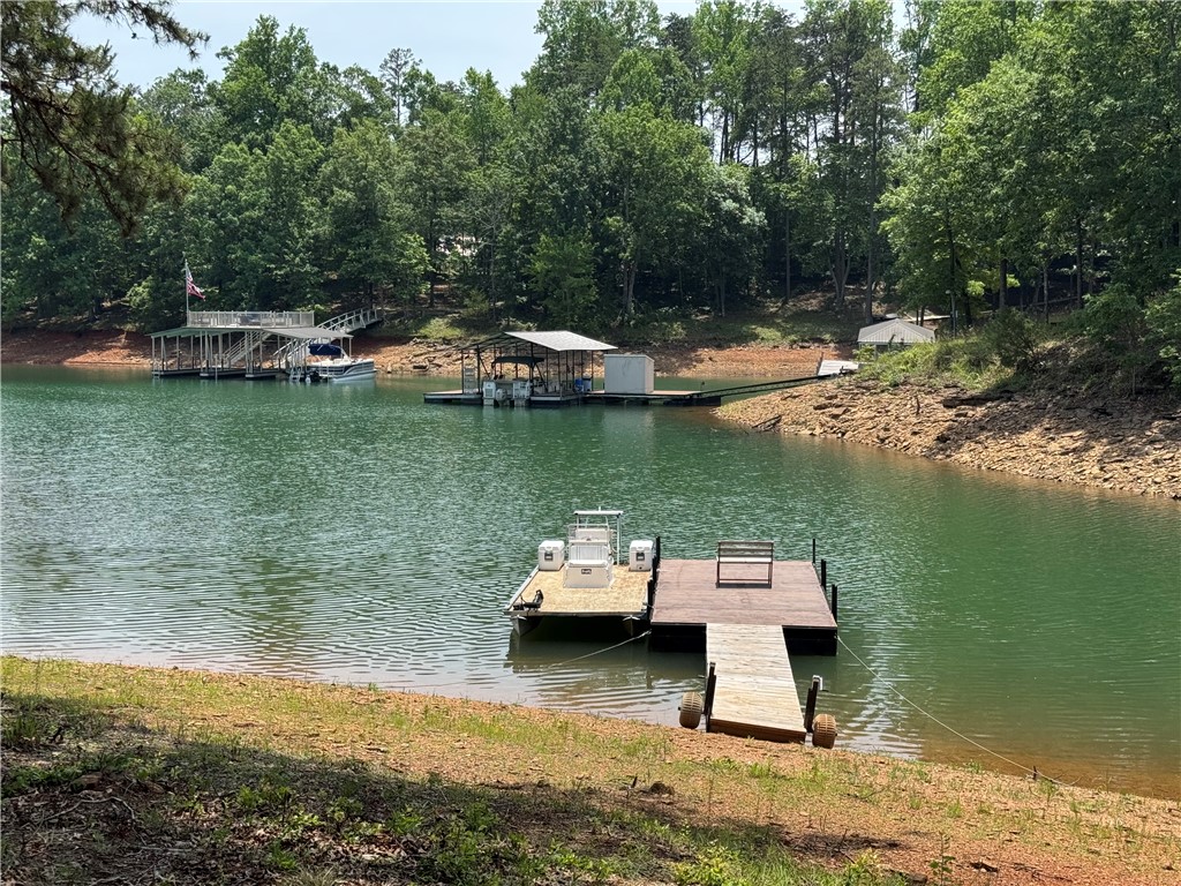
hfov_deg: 39.7
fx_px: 1638
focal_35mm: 48
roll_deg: -0.5
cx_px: 590
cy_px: 443
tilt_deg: -5.8
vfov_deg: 30.3
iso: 64
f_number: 1.78
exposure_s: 1/2717
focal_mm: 6.76
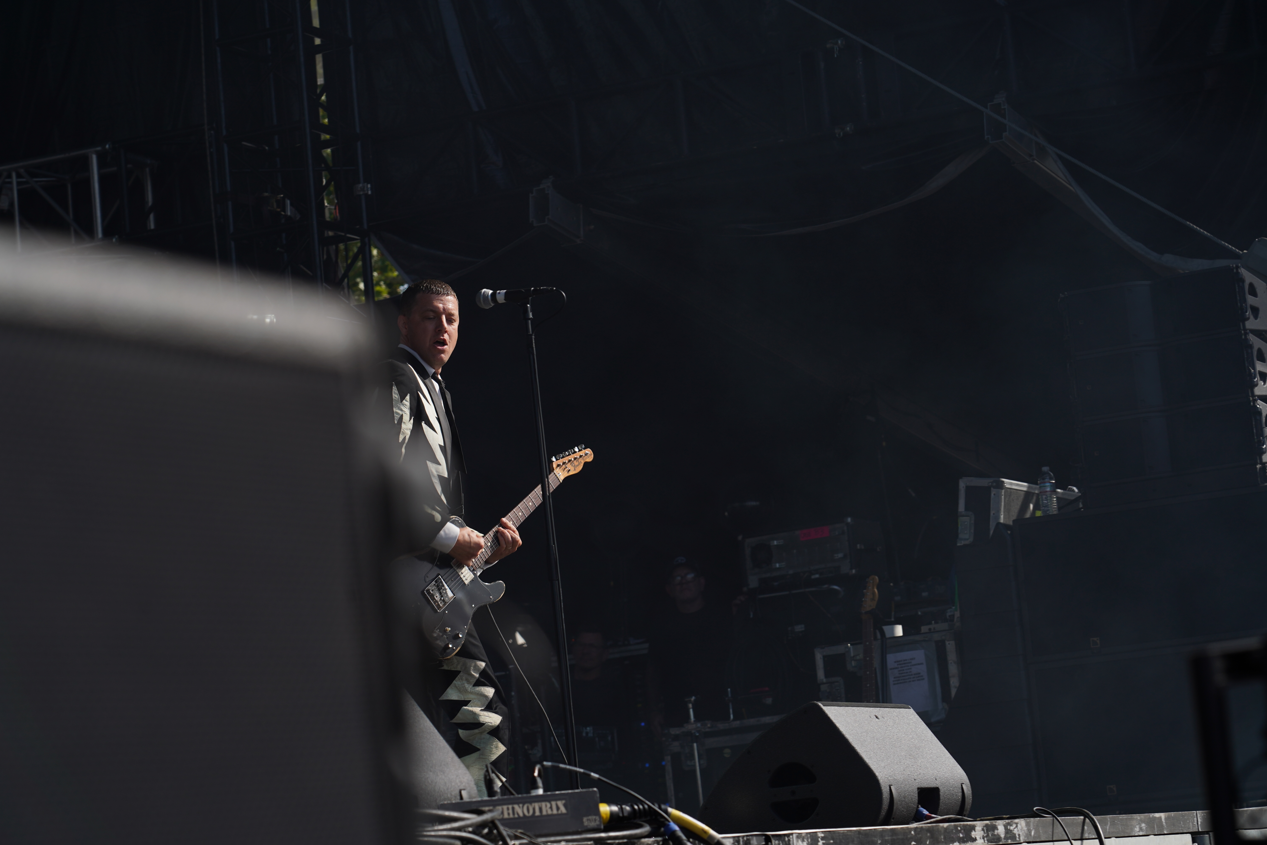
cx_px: 634
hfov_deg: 19.5
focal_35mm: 105
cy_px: 422
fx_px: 3695
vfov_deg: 13.0
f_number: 7.1
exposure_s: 1/400
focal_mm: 105
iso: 100
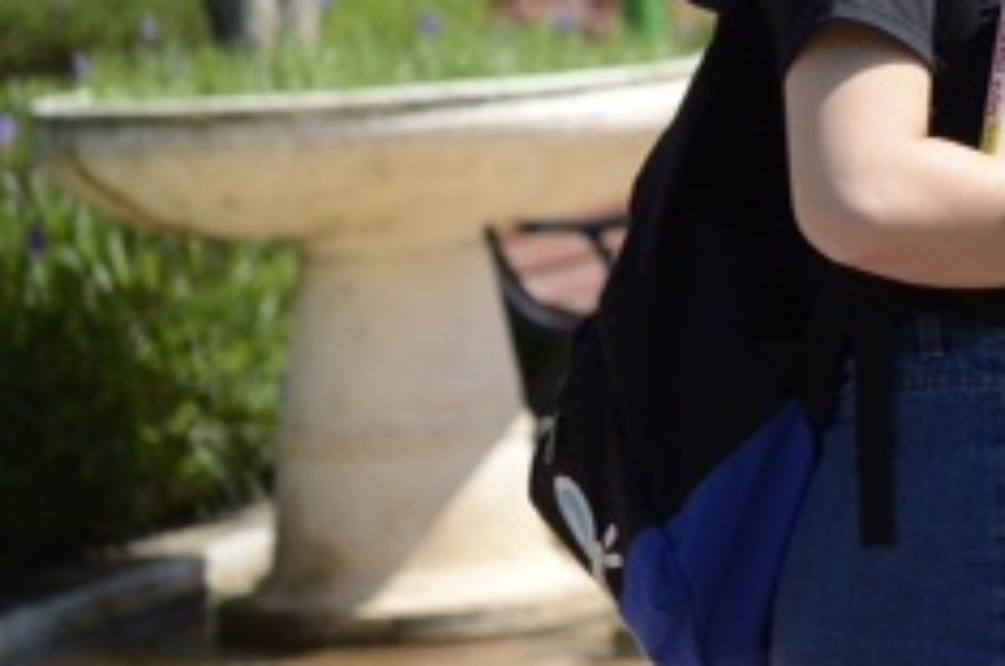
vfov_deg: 5.5
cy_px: -133
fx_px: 6853
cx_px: 1233
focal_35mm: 246
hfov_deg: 8.3
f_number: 2.8
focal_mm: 60
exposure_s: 1/2500
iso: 200
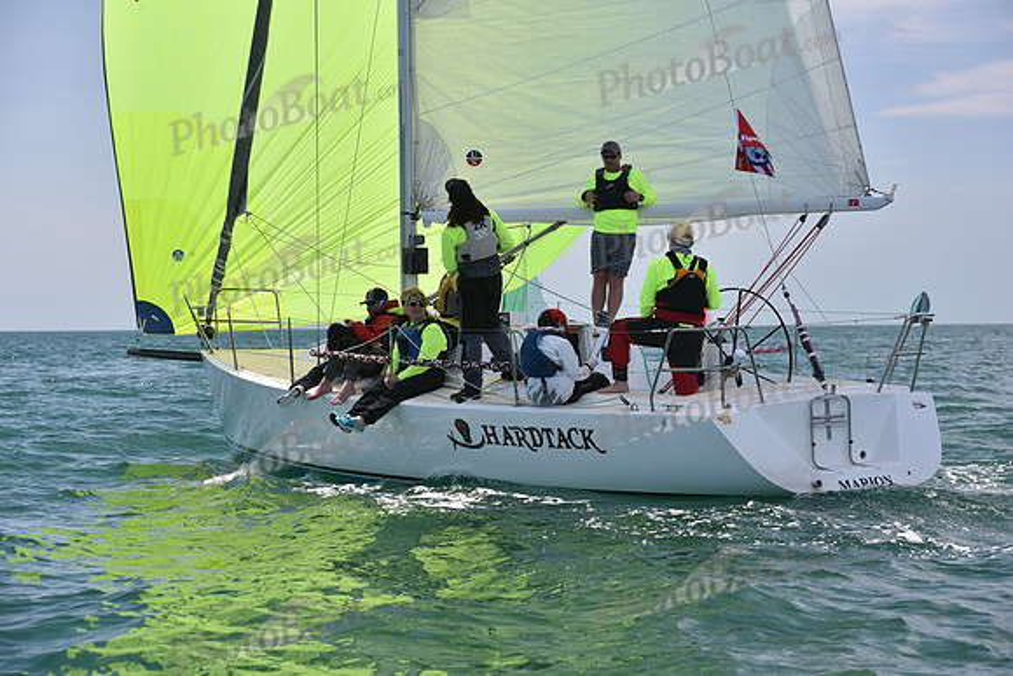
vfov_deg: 15.2
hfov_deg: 22.6
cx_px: 506
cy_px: 338
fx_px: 2533
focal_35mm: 90
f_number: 5.6
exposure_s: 1/800
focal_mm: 90
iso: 400
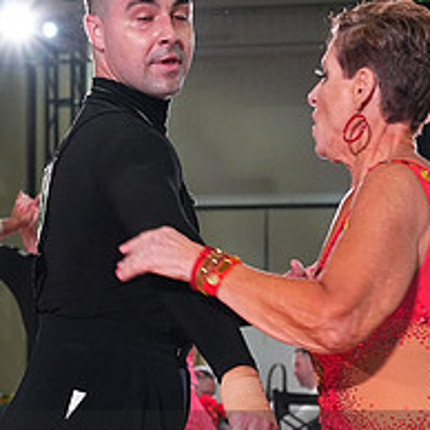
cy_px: 485
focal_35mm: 178
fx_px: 2502
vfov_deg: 9.7
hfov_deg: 9.8
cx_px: 232
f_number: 6.3
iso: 5000
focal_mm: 70
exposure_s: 1/320
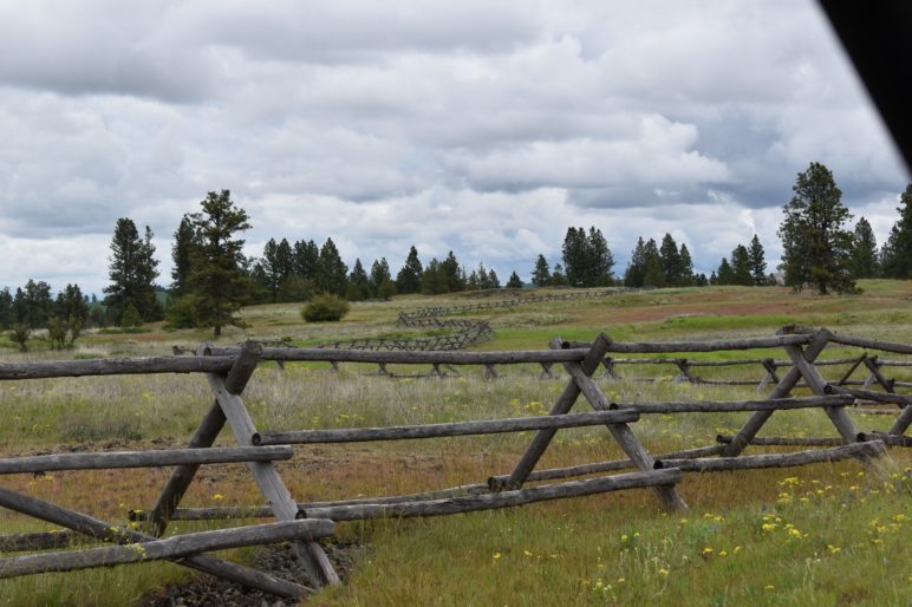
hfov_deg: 24.6
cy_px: 304
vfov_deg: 16.5
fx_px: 2089
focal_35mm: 82
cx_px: 456
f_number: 8
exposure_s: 1/250
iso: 100
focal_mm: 55
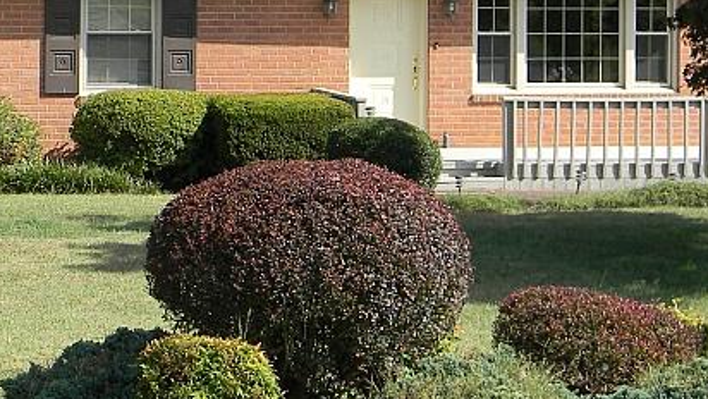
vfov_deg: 10.8
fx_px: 2084
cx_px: 234
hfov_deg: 19.2
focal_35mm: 111
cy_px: -5
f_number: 3.8
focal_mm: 7.3
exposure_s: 1/380
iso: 80
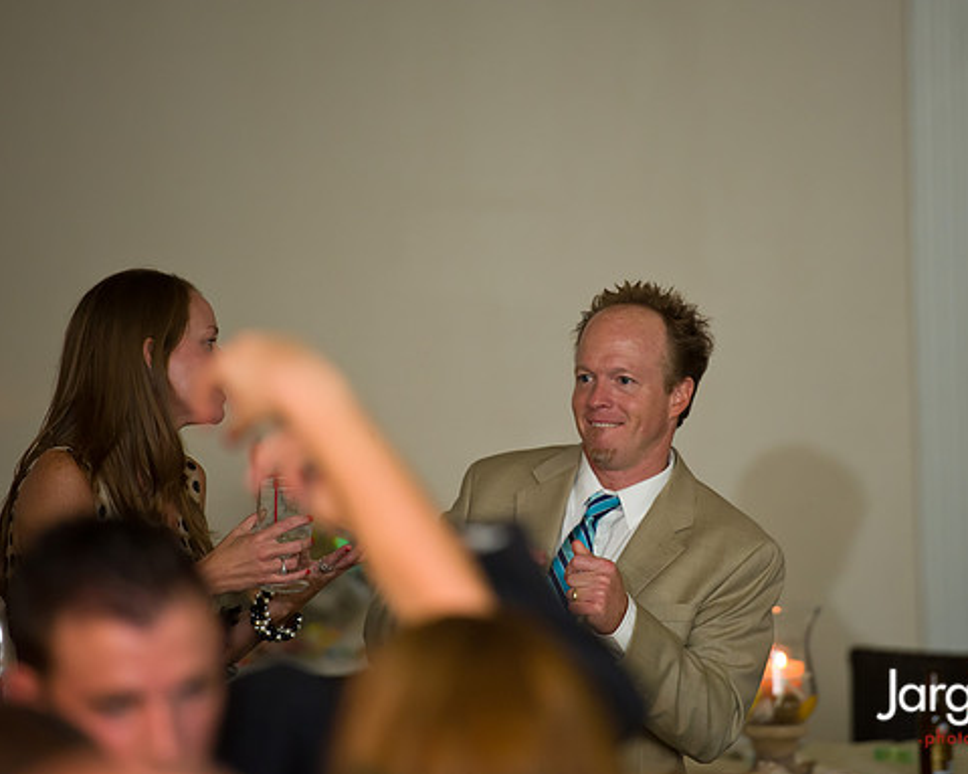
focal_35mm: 227
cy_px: 386
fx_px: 6502
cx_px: 566
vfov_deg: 6.8
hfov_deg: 8.5
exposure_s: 1/125
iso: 1600
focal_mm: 200
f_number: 3.2
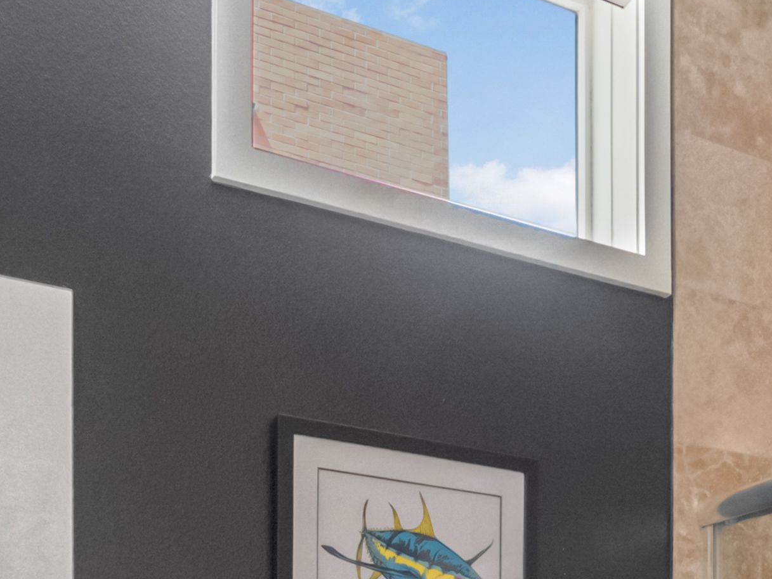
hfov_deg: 35.8
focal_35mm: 53
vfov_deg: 22.6
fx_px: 1182
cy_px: 868
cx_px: 513
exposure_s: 1/60
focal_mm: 7
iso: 3200
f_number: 5
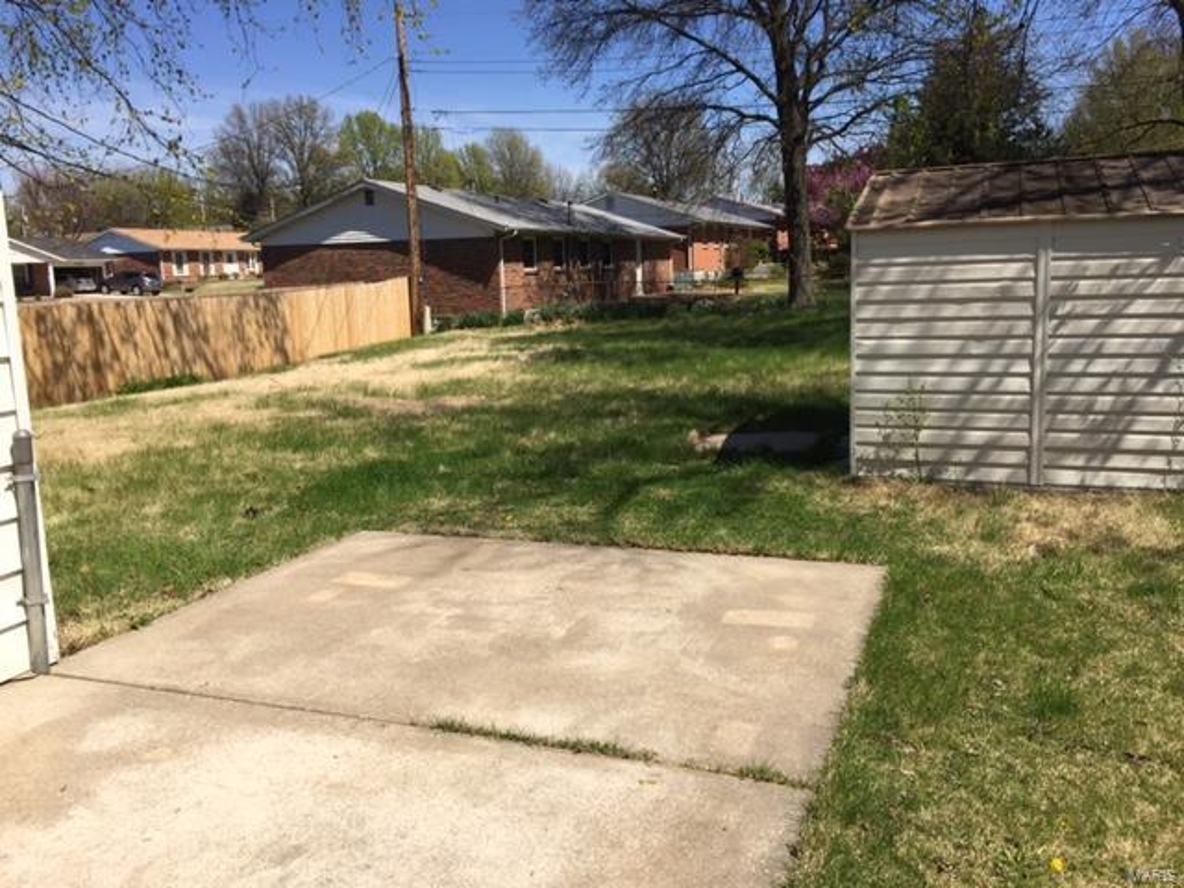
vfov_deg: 48.2
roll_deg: +0.5
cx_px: 592
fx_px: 992
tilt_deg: -9.6
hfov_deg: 61.7
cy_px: 444
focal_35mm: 29
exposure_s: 1/2326
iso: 32
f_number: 2.2
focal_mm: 4.15
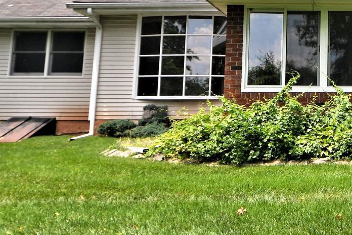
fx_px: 489
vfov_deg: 26.4
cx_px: 365
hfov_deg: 35.2
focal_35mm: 50
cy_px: 41
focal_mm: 11.5
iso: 250
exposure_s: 1/2000
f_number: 4.5
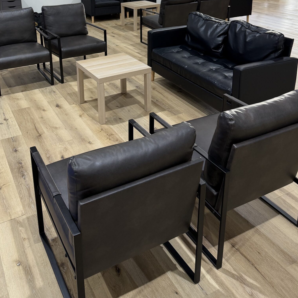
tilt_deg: -16.5
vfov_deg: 43.2
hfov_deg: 45.8
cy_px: 47
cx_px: 122
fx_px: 351
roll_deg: +1.3
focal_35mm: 36
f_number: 1.78
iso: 125
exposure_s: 1/60
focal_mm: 6.76
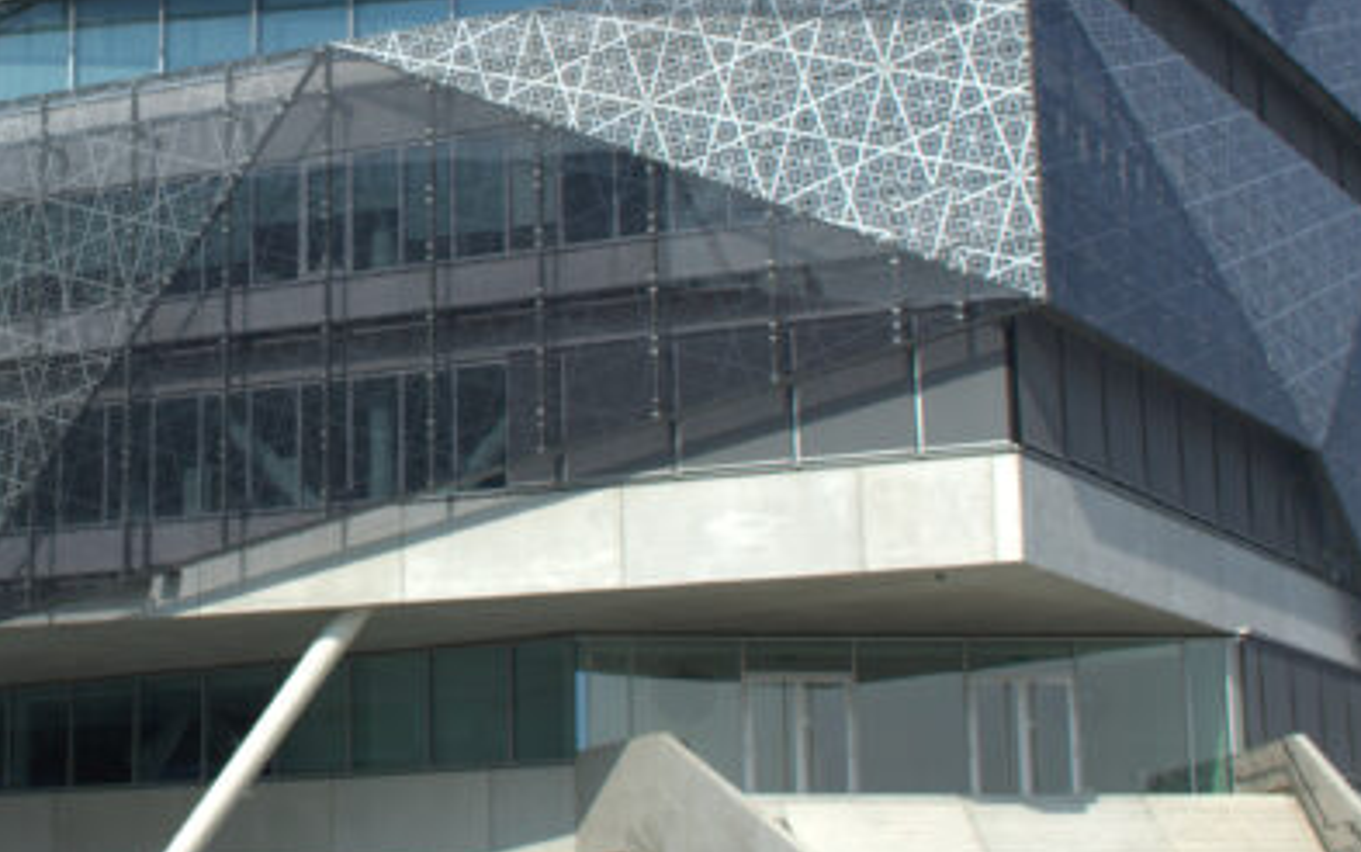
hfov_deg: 25.9
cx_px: 132
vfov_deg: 16.8
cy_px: 139
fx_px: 2857
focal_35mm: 77
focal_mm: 18
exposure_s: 1/250
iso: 100
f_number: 8
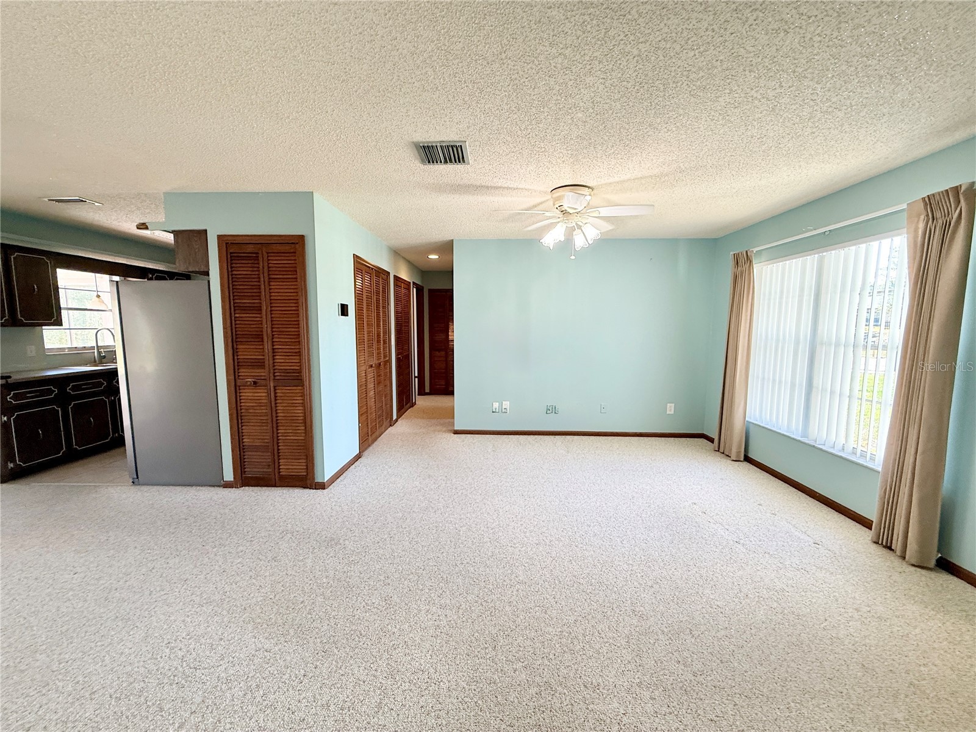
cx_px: 488
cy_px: 366
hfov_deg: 102.1
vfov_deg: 85.7
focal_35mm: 14
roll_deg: +0.0
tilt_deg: -5.6
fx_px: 395
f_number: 2.2
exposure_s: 1/120
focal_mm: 2.22
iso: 200
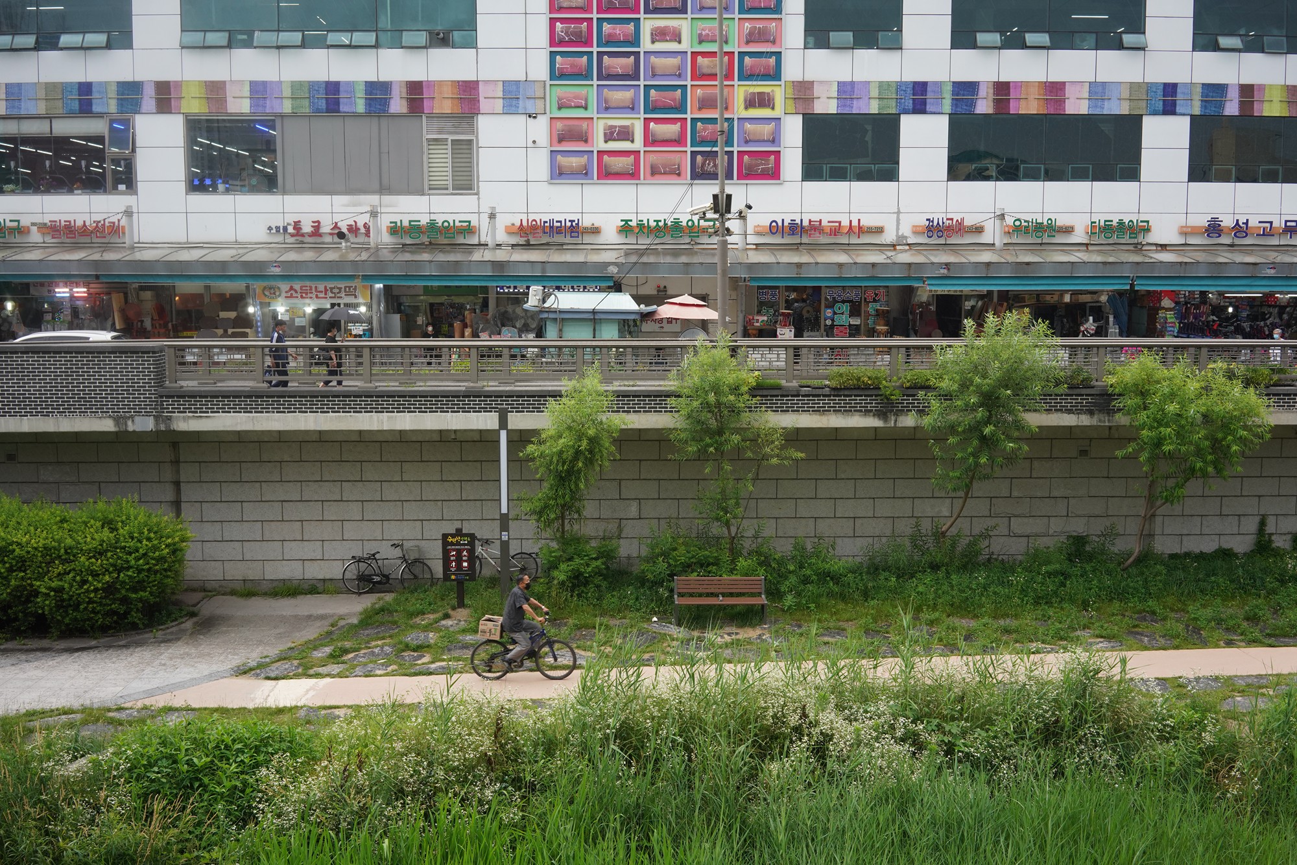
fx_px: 1261
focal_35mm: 35
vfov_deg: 37.9
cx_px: 648
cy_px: 432
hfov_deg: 54.4
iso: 800
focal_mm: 35
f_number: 10
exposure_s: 1/100
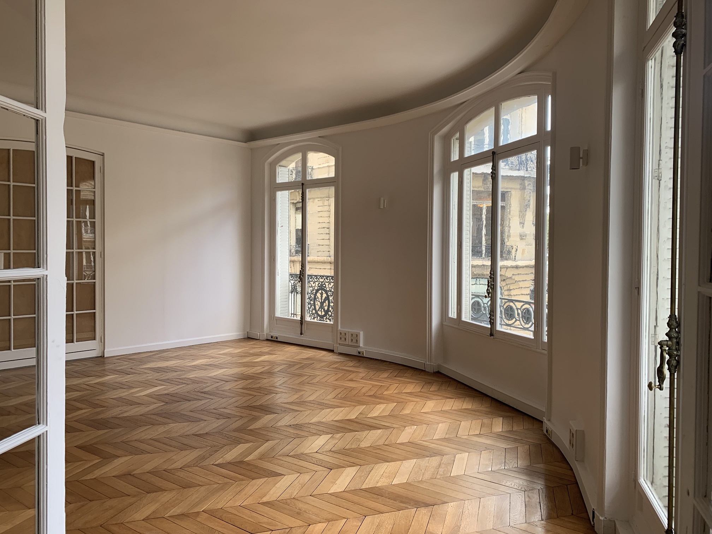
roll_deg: -1.6
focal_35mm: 26
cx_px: 356
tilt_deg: +0.3
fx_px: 535
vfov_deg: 53.1
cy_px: 267
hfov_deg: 67.3
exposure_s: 1/121
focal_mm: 4.25
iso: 40
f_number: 1.8
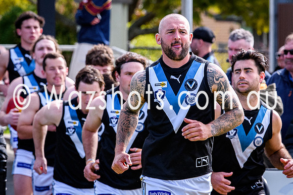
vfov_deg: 2.8
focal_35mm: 493
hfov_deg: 4.2
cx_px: 137
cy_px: 77
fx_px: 4011
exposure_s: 1/1600
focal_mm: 170
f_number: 5.6
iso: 800
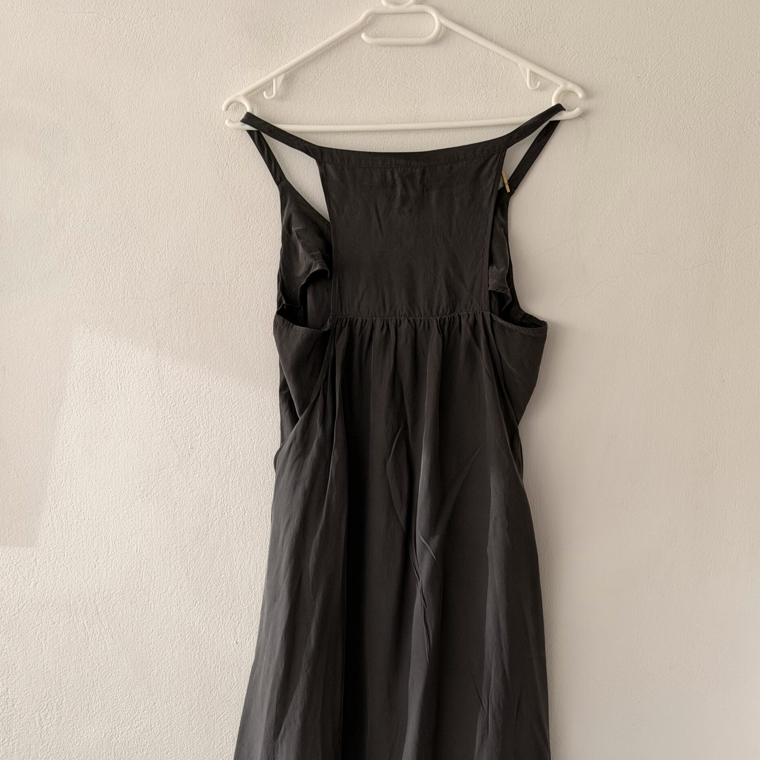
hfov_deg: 29.6
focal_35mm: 58
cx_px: 378
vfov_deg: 29.4
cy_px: 502
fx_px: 1441
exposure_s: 1/354
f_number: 1.78
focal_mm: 6.76
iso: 64
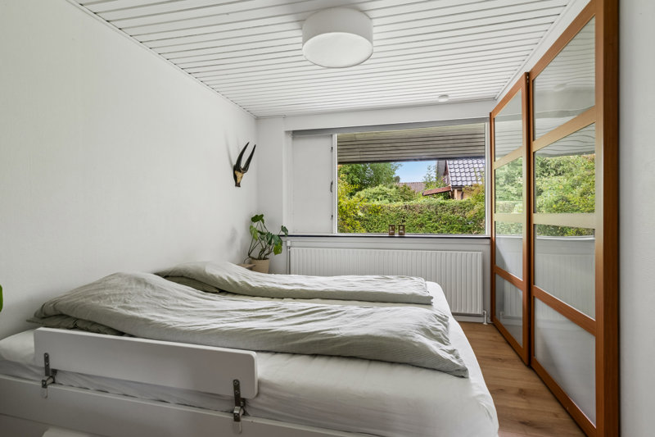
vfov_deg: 70.4
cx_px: 328
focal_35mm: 17
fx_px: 309
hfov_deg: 93.3
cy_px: 218
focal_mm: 17
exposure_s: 1/40
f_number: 7.1
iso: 800
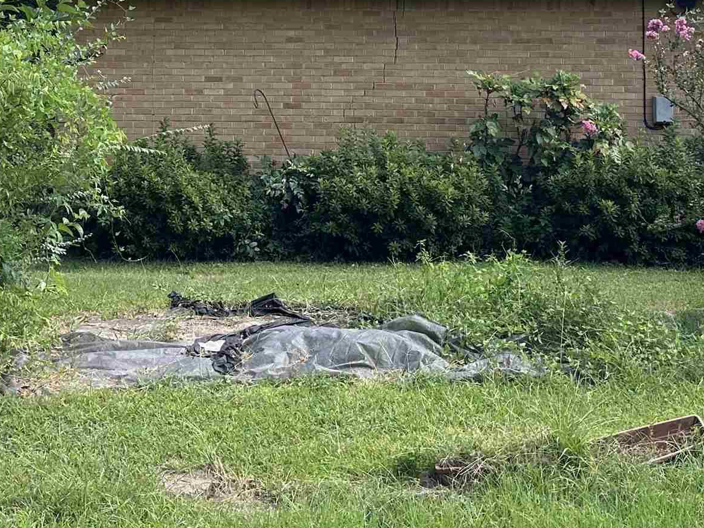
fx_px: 1282
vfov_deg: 22.5
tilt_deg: +4.2
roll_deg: -0.7
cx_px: 348
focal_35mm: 63
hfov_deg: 30.7
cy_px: 21
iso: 80
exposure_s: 1/1009
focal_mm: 6.86
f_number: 1.78
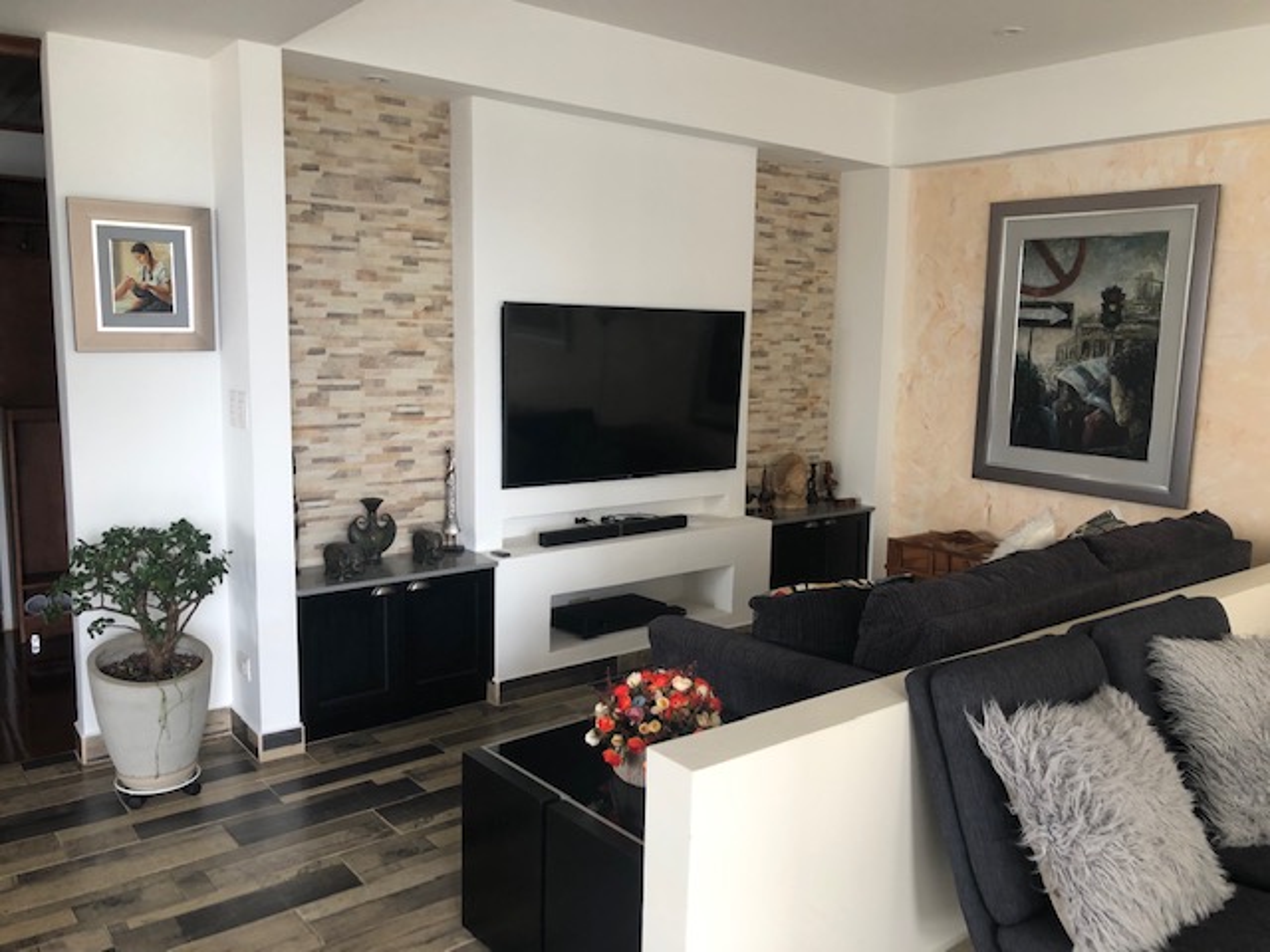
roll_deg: -1.2
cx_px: 635
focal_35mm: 28
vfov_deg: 49.7
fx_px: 1027
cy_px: 476
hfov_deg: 63.4
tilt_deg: -10.0
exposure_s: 1/30
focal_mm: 3.99
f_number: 1.8
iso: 20
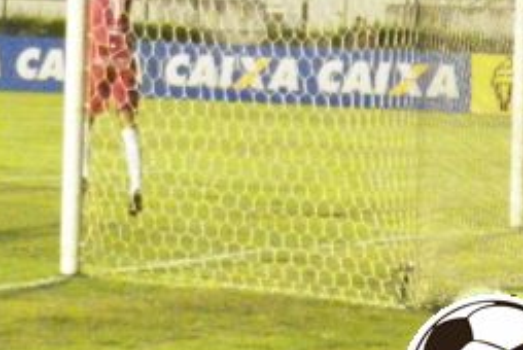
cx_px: -220
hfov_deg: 8.3
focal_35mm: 242
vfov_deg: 5.7
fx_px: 3520
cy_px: -130
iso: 3200
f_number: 3.6
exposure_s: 1/160
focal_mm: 13.2
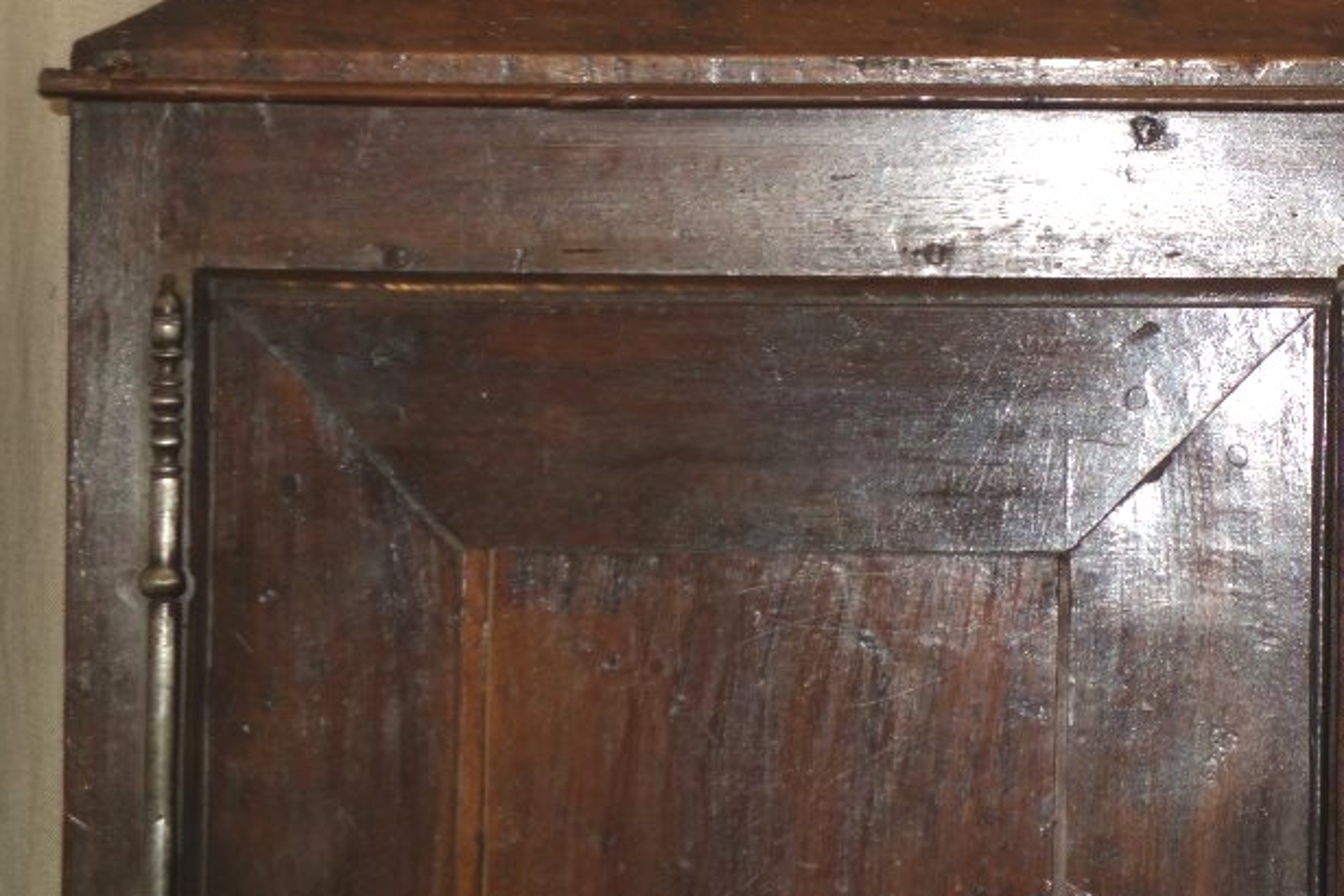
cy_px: 160
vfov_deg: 7.0
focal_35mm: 195
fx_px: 7279
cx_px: 1302
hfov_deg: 10.5
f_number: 4.9
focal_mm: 37.1
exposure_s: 1/50
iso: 250
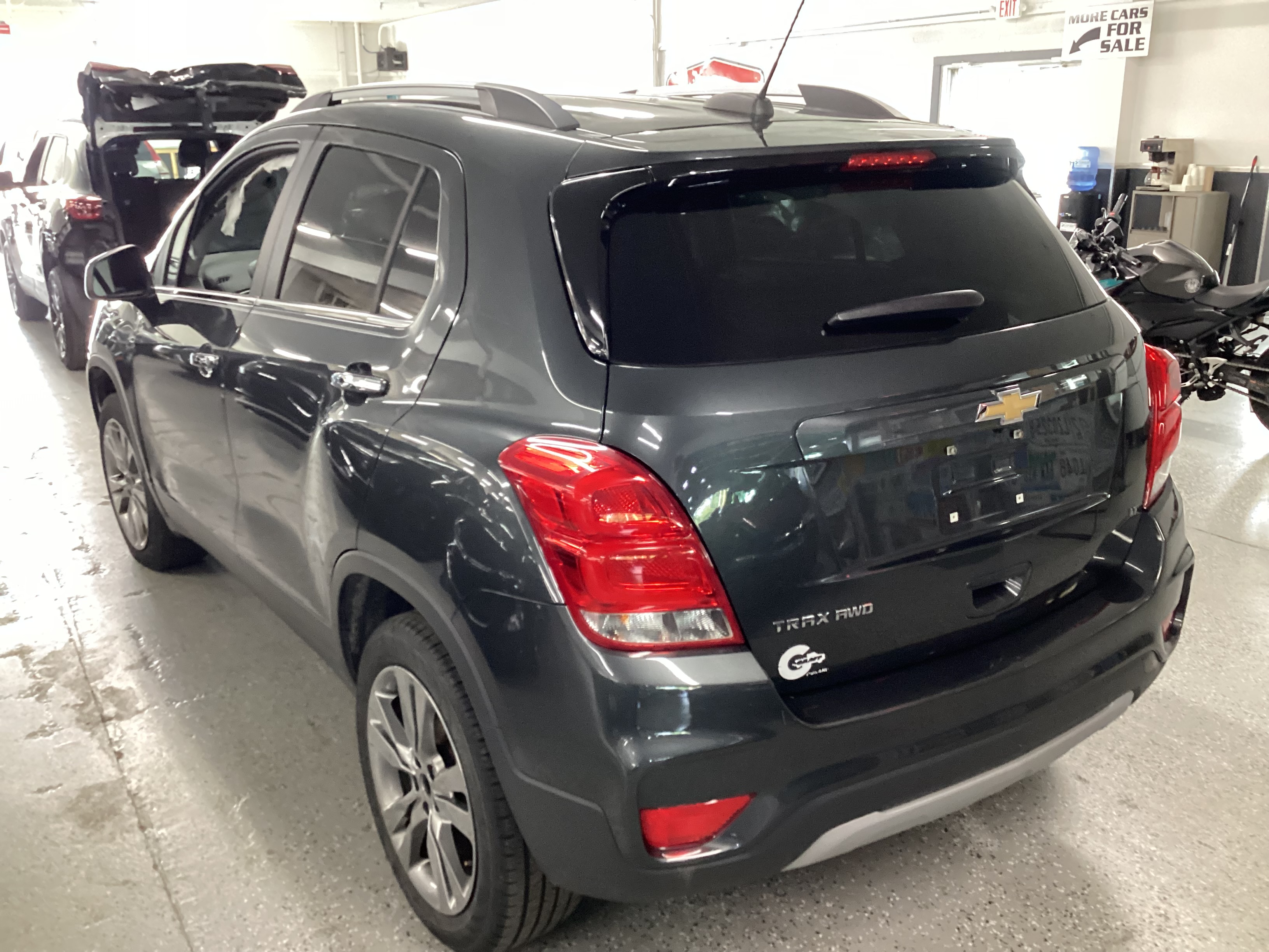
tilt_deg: -20.5
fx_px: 1136
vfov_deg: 45.4
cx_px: 634
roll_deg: -0.5
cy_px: 476
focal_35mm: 31
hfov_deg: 58.4
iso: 320
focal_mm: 3.3
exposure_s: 1/40
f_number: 2.4
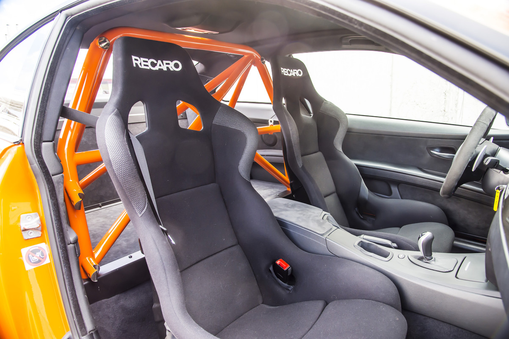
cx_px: 254
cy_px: 170
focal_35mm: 24
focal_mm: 24
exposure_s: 1/30
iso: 640
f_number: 6.3
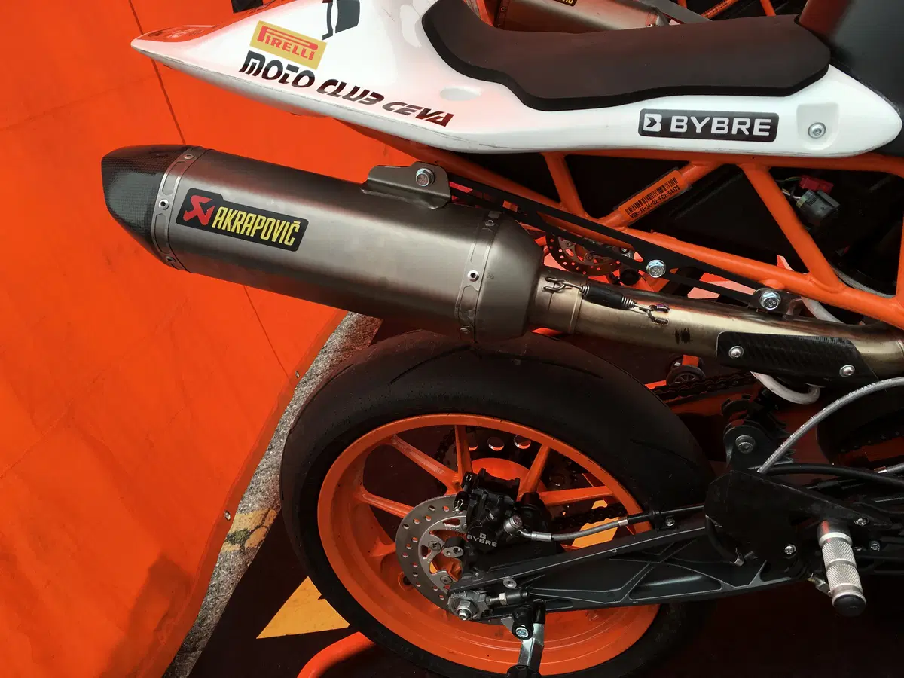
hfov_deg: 61.7
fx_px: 757
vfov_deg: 48.2
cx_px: 452
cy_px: 339
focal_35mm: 29
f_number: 2.2
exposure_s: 1/400
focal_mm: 4.15
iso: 25
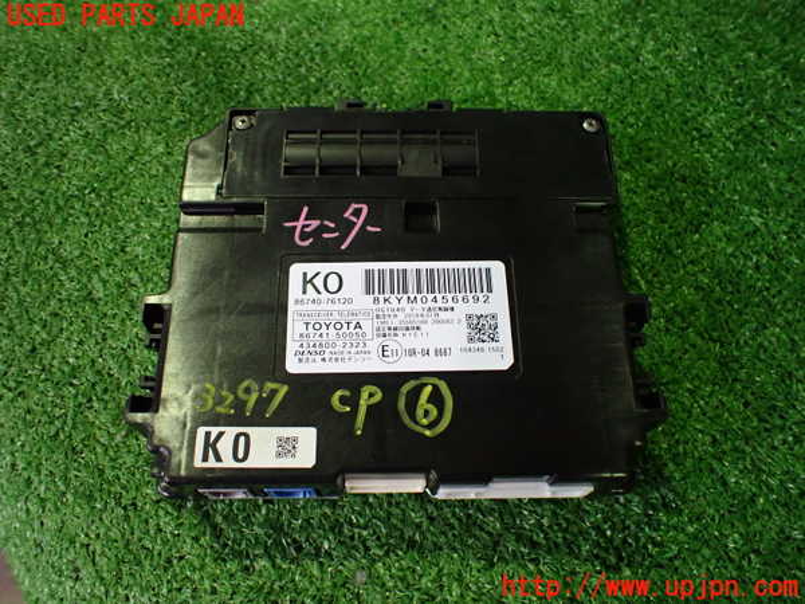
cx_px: 402
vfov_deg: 46.8
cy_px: 302
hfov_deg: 60.0
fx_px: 698
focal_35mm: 30
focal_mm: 5.4
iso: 800
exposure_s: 1/60
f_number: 2.3
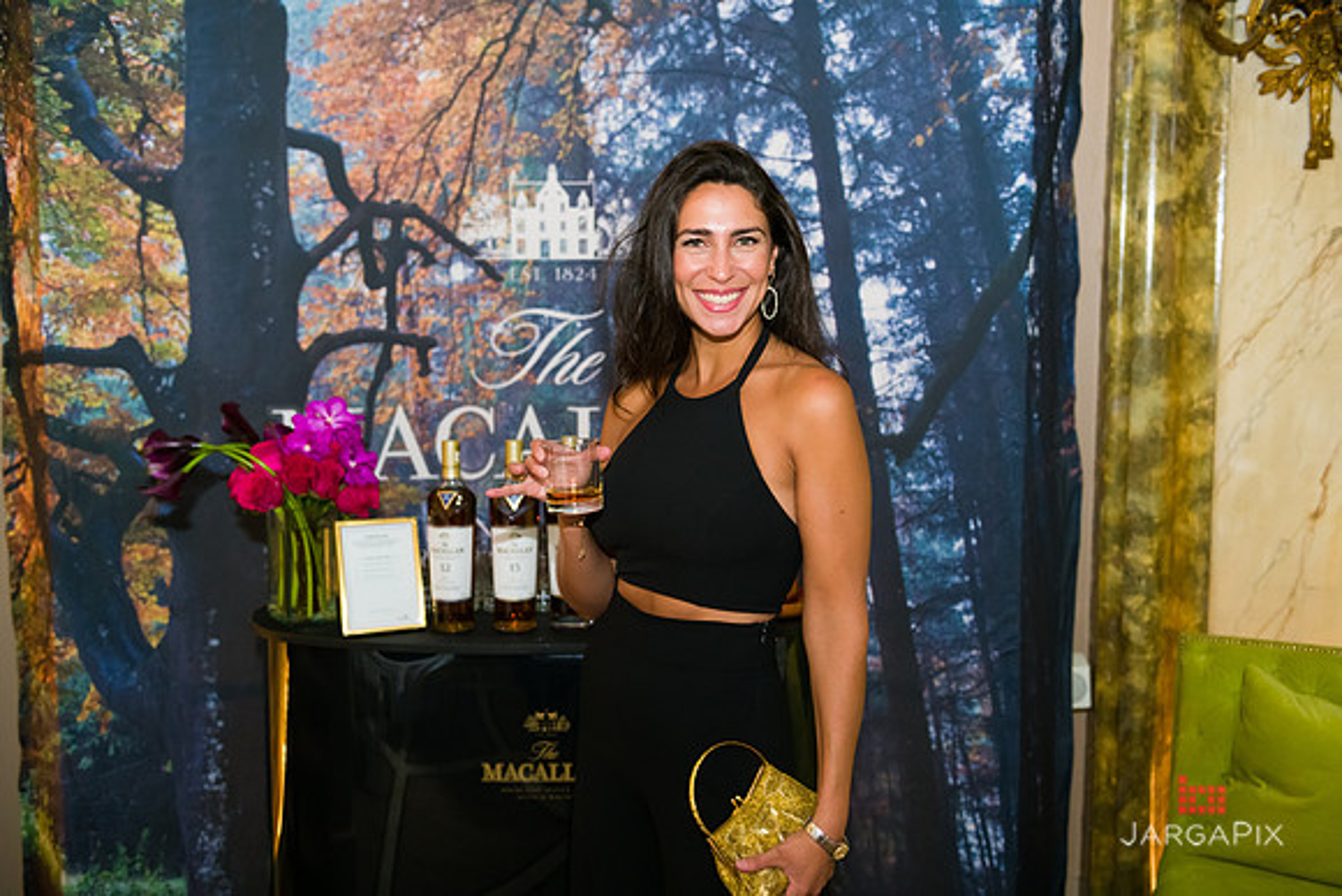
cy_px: 448
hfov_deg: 50.7
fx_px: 1417
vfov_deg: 35.1
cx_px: 671
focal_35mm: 38
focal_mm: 38
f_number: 3.2
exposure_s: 1/125
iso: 1600
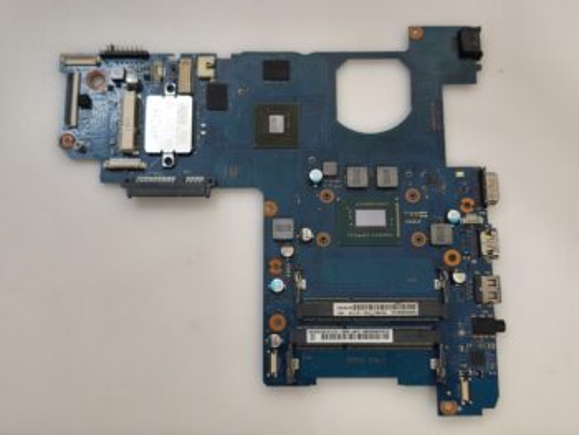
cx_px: 290
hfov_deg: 52.6
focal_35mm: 35
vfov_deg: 40.7
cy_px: 218
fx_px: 586
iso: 320
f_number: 1.6
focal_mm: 6.57
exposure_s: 1/50
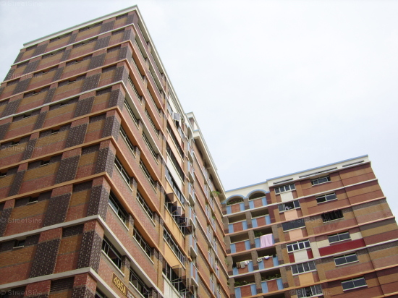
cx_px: 199
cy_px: 149
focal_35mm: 35
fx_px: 402
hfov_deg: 52.6
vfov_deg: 40.7
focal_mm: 5.95
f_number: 5.8
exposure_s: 1/458
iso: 50
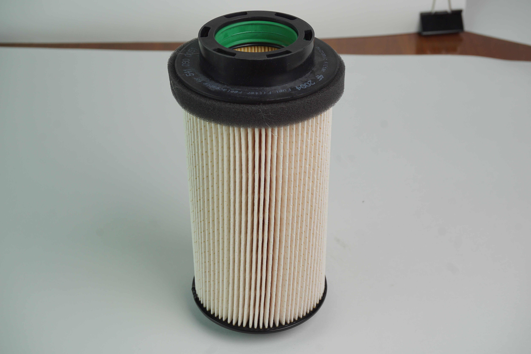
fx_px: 774
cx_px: 266
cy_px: 177
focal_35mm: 52
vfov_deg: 25.8
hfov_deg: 37.9
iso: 100
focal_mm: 35
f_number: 8
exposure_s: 1/15
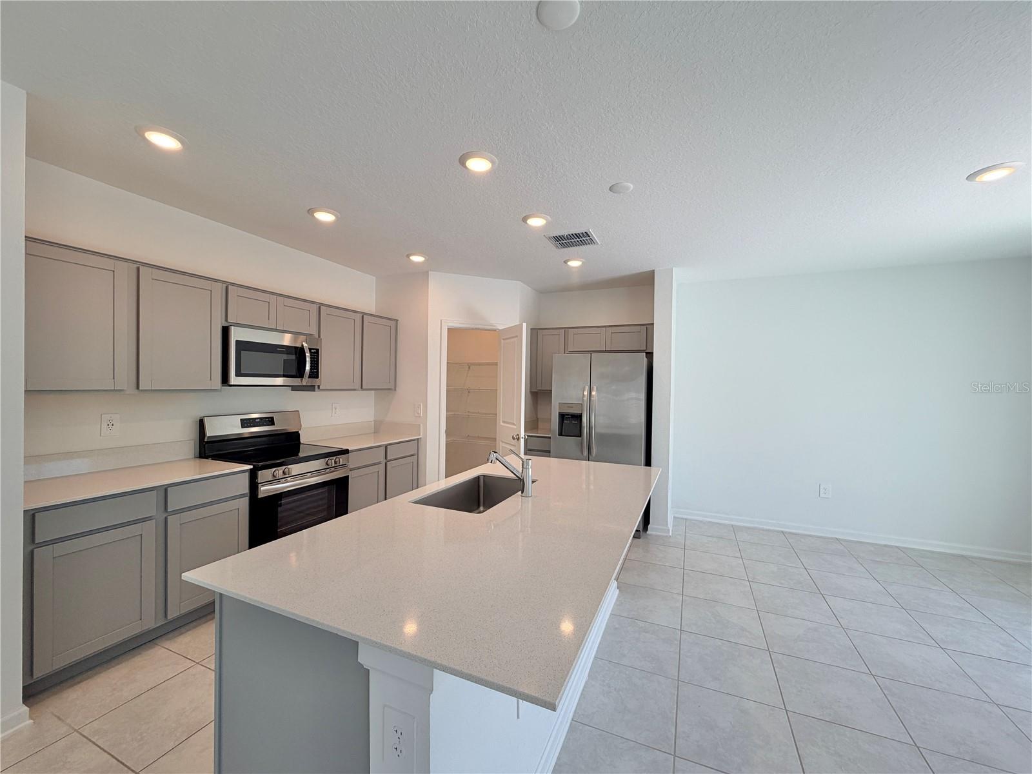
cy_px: 387
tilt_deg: -0.7
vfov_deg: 85.7
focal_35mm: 14
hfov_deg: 102.1
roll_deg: -0.9
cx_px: 516
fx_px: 417
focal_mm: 2.22
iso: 50
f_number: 2.2
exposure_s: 1/120
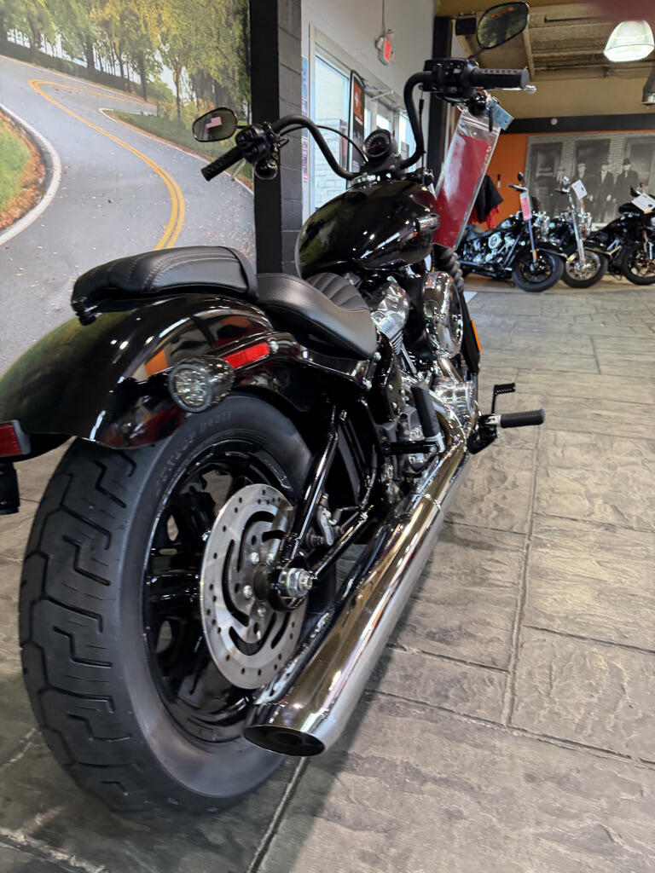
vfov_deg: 71.6
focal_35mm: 24
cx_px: 328
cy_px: 436
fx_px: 606
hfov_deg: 56.8
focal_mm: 6.76
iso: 200
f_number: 1.78
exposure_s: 1/60
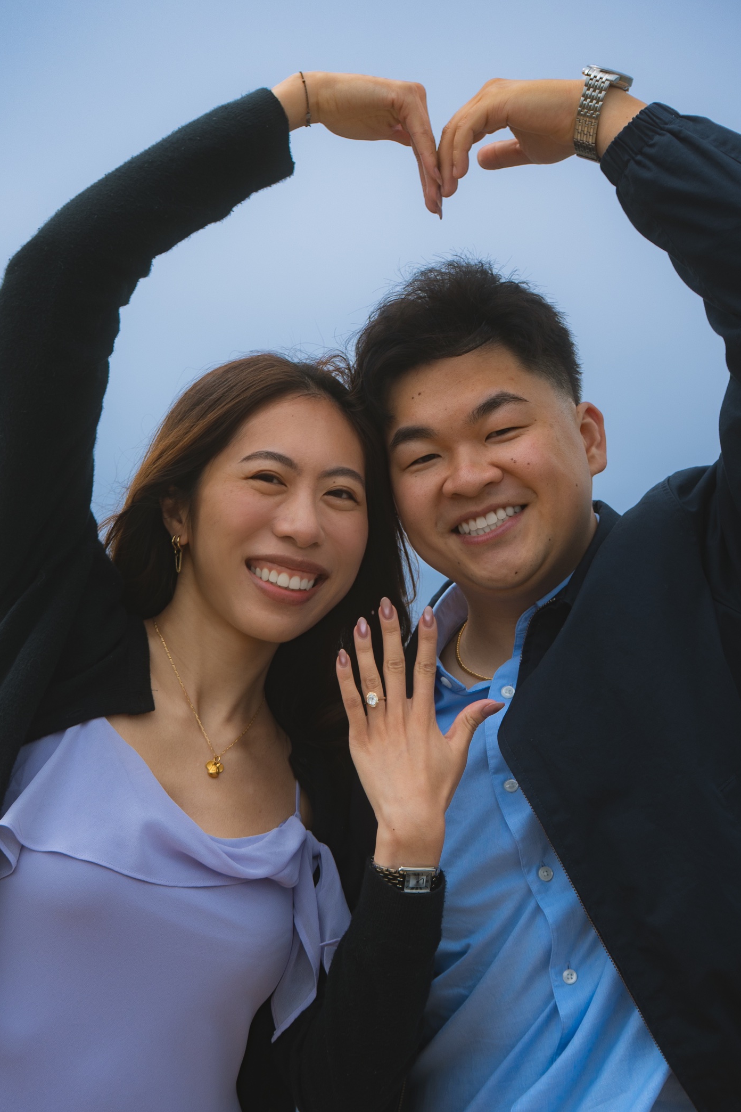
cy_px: 604
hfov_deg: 17.7
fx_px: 2377
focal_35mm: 77
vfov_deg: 26.3
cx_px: 389
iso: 100
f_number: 4.5
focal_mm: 45
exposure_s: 1/1250
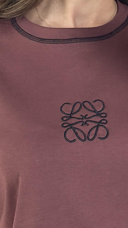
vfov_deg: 11.7
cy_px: 161
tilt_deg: -17.9
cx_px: 110
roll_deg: +2.9
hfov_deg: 6.6
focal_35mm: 183
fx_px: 1104
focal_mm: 6.86
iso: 125
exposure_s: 1/78
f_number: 1.78
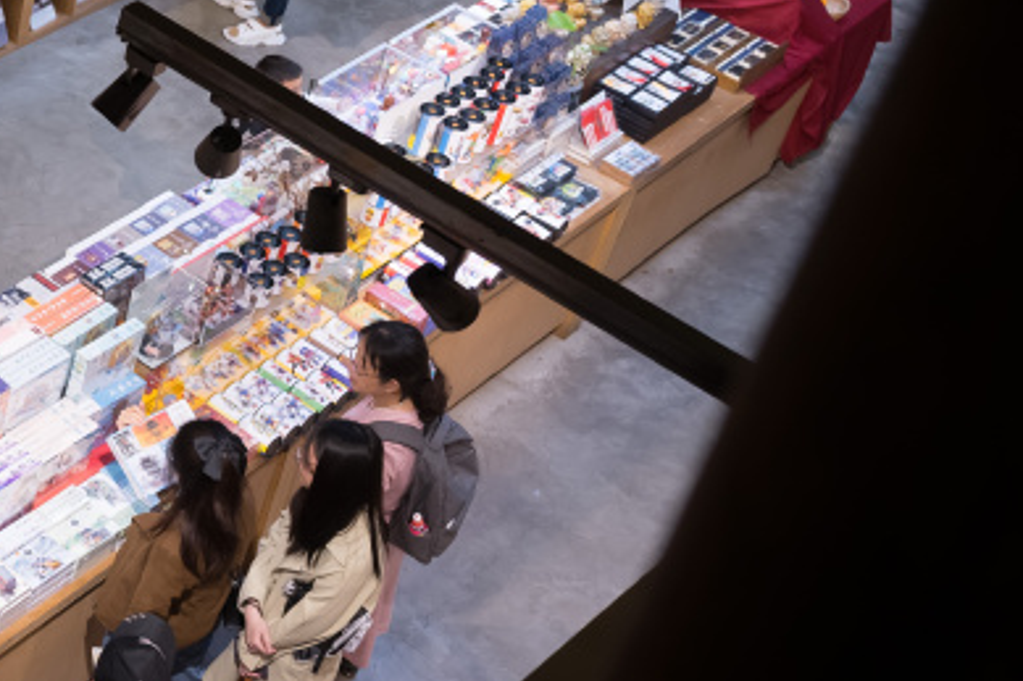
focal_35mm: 74
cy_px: 153
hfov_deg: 22.7
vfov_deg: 18.3
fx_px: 2102
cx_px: -481
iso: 250
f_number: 3.2
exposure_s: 1/30
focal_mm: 24
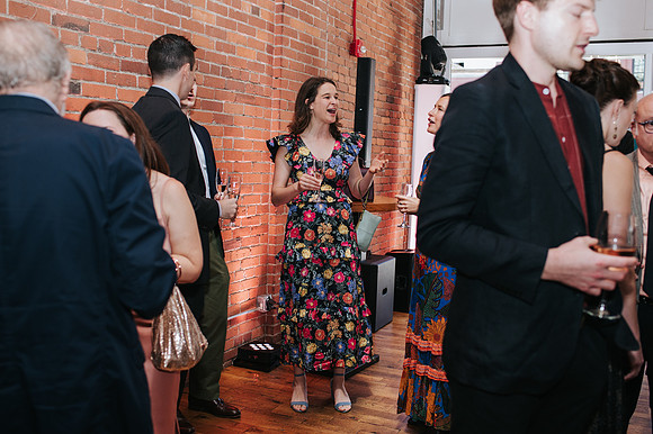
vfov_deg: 33.8
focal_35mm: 39
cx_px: 327
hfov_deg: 49.1
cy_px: 198
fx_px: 715
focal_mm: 35
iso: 800
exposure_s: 1/200
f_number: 3.2
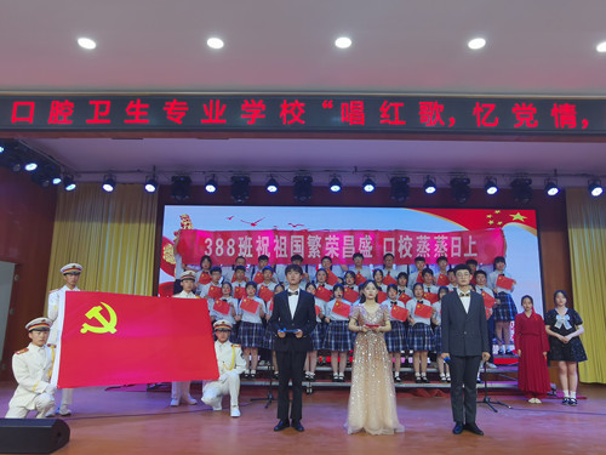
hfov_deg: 69.4
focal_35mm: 25
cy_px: 228
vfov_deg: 54.9
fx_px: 438
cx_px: 303
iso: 100
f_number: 2.2
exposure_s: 1/100
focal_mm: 2.26
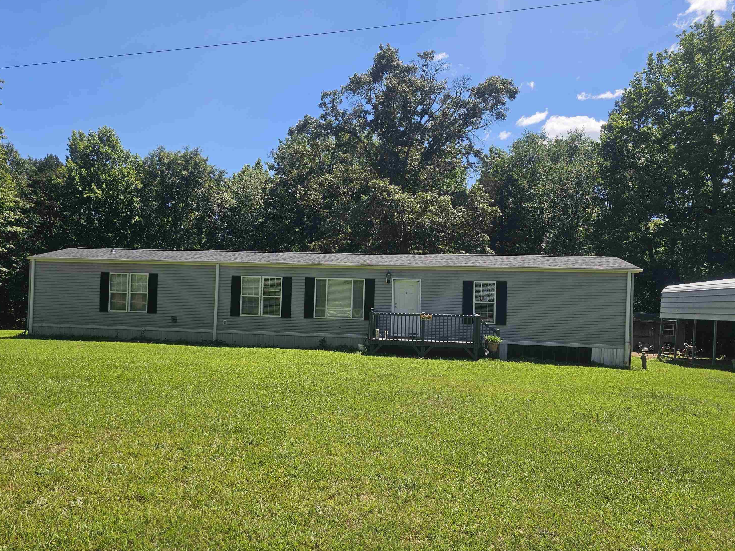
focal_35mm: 24
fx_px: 510
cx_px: 352
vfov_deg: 56.8
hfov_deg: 71.6
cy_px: 285
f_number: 1.7
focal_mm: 6.3
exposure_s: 1/650
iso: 10
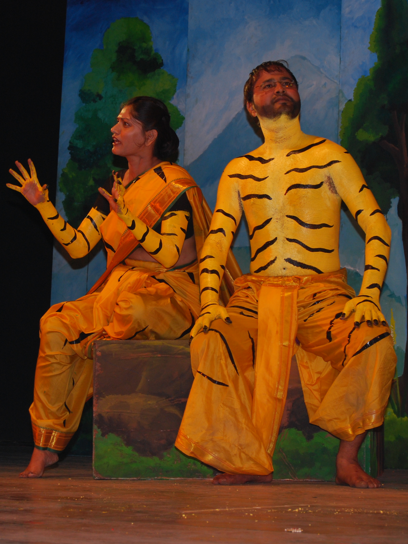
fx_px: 1882
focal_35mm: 120
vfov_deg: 16.5
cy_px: 272
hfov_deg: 12.4
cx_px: 224
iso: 320
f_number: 5.6
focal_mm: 55
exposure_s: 1/60
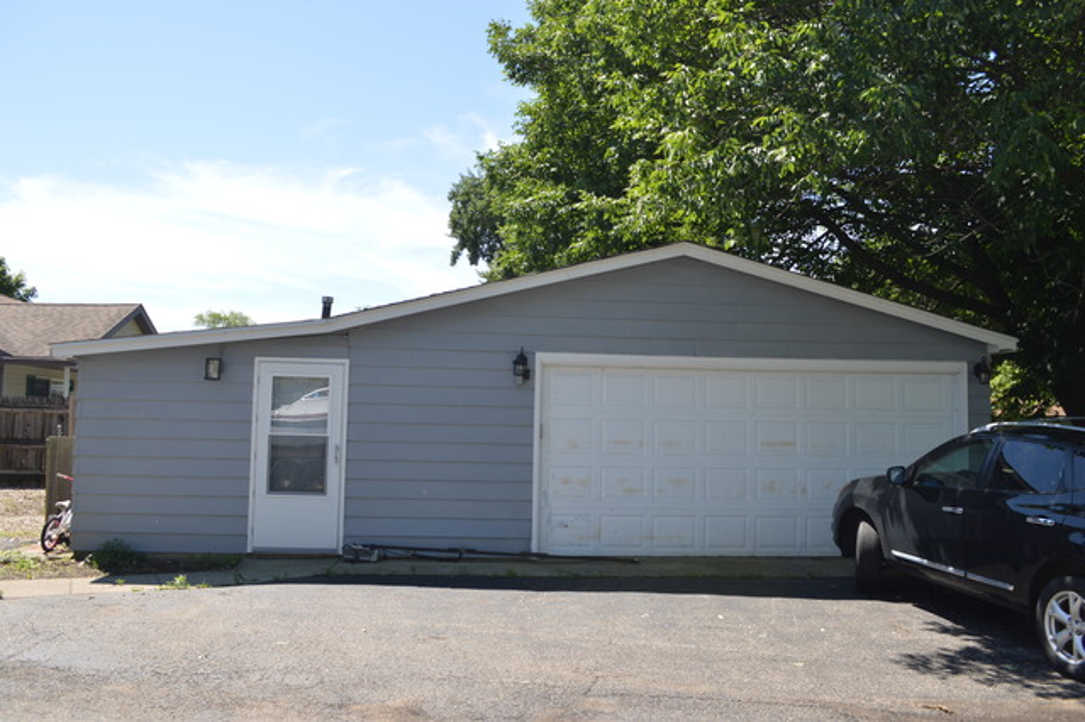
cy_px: 361
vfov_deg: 43.6
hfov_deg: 62.0
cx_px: 542
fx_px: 904
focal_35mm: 30
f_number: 7.1
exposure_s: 1/200
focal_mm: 20
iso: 100
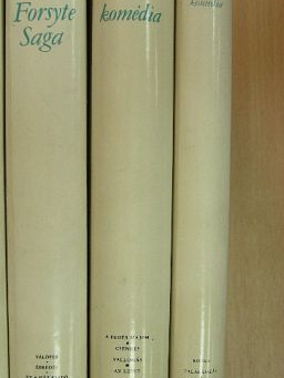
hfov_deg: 19.1
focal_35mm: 77
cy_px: 200
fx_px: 842
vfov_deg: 25.3
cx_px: 100
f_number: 3.5
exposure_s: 1/30
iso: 130
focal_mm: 9.7
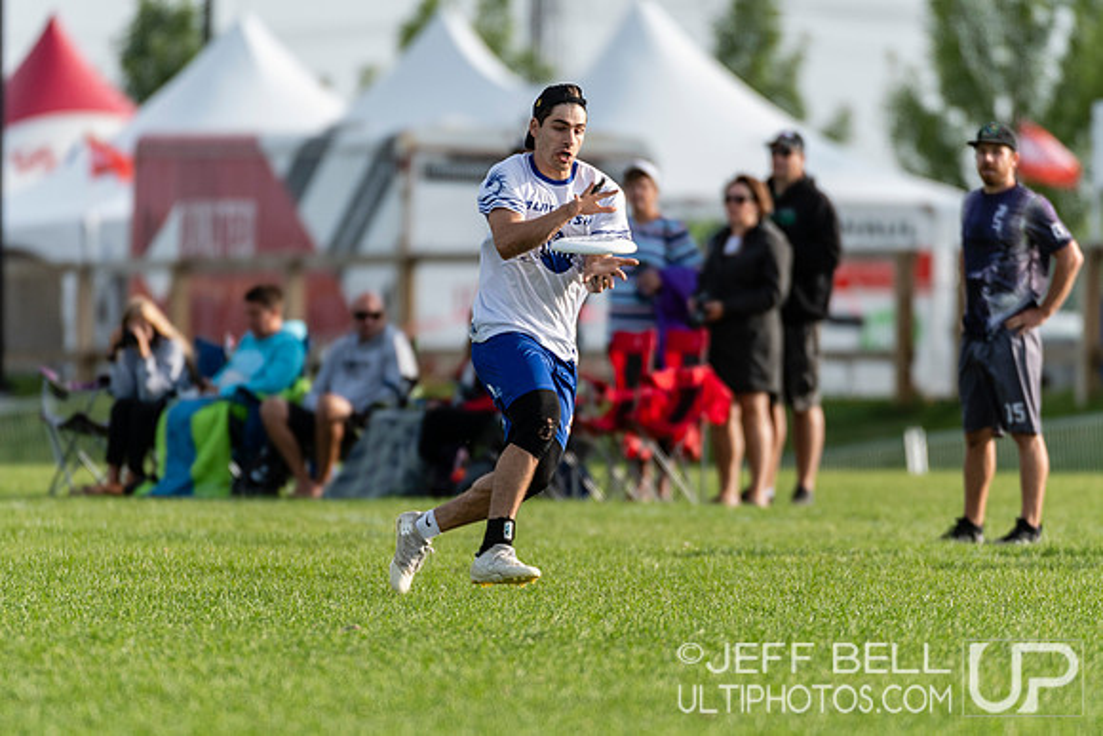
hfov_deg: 3.4
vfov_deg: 2.3
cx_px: 552
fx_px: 18387
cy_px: 368
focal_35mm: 600
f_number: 4
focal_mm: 400
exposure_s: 1/1600
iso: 250
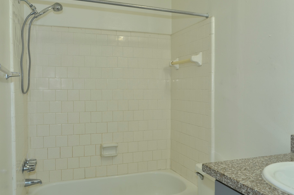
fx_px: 249
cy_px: 94
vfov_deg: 42.7
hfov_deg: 61.0
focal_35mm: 31
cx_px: 146
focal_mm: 17
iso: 200
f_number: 5
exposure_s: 1/60
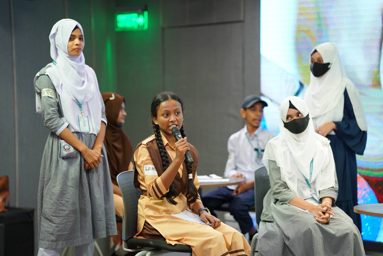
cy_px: 128
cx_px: 192
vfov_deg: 16.1
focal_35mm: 85
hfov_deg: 23.9
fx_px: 904
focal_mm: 85
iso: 1250
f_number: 1.8
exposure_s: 1/640
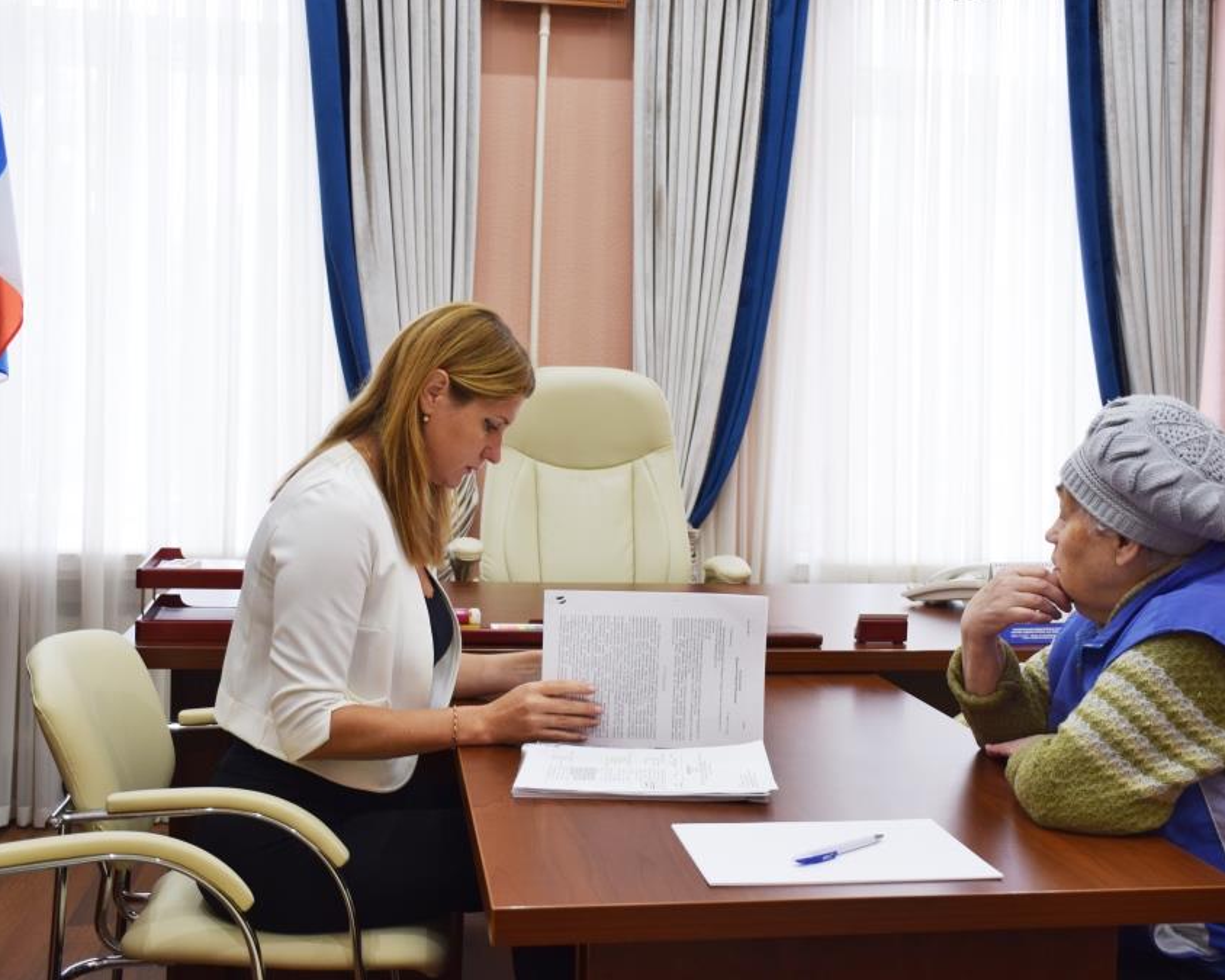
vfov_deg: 36.5
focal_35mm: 41
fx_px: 1486
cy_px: 490
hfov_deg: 44.7
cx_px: 671
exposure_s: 1/40
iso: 400
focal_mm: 24
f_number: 4
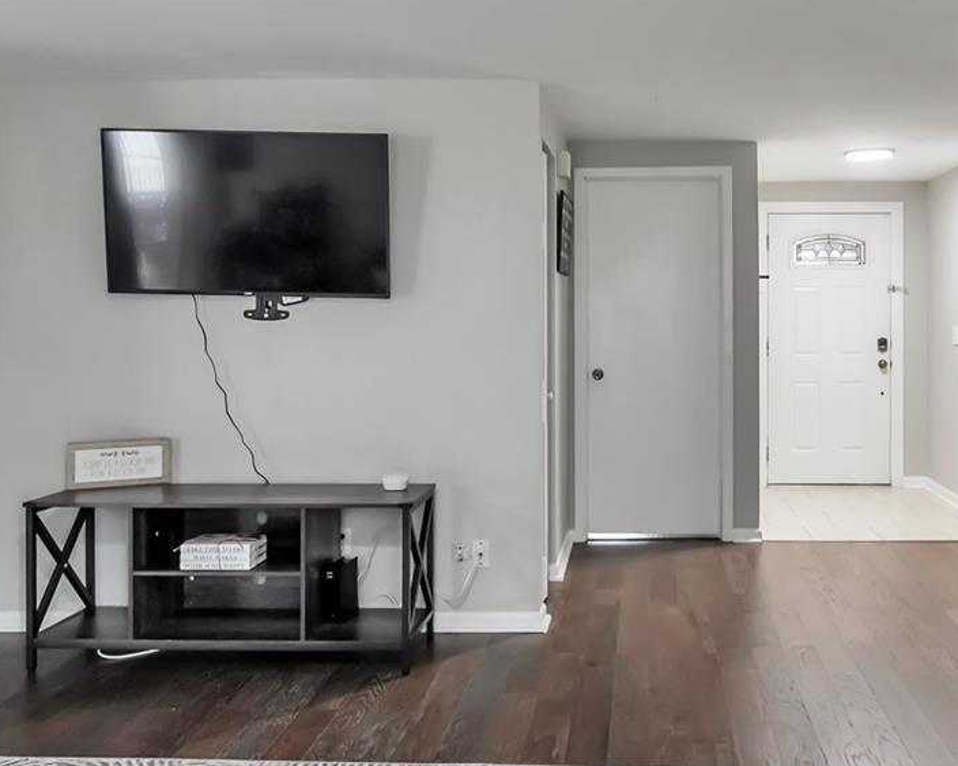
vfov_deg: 45.8
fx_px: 907
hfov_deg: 54.2
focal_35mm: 32
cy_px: 371
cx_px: 659
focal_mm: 10
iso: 320
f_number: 4
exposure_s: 1/30
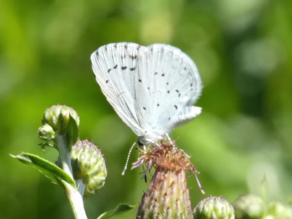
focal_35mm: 384
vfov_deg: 3.9
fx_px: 3239
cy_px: 110
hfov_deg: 5.2
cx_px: 146
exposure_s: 1/80
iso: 100
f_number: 5.6
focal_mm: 68.8
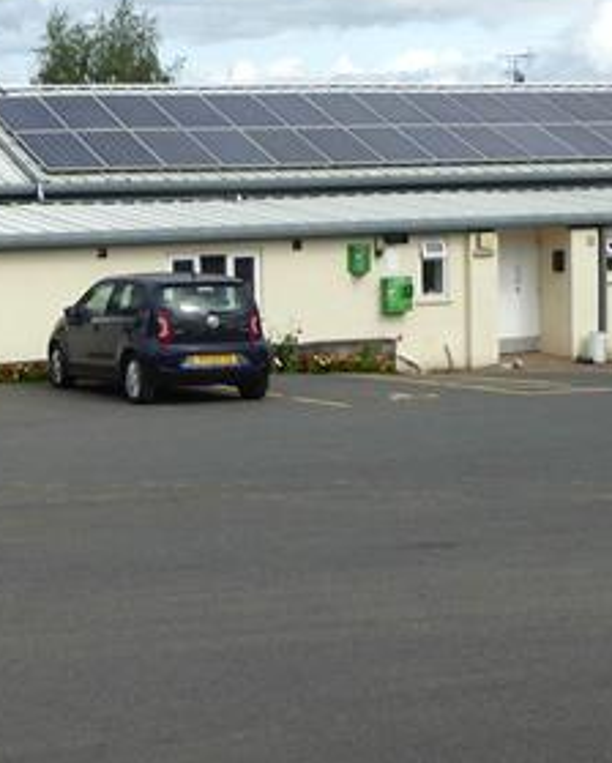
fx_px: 1717
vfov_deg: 24.7
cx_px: 221
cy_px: 178
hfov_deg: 20.2
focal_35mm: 76
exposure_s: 1/1300
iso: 100
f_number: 3.6
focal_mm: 5.8
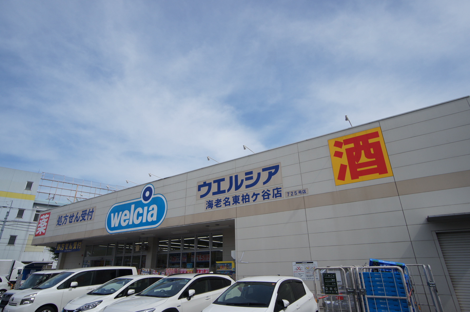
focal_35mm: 20
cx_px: 235
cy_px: 156
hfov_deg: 85.5
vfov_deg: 63.1
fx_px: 254
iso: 200
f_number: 8
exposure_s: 1/640
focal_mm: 13
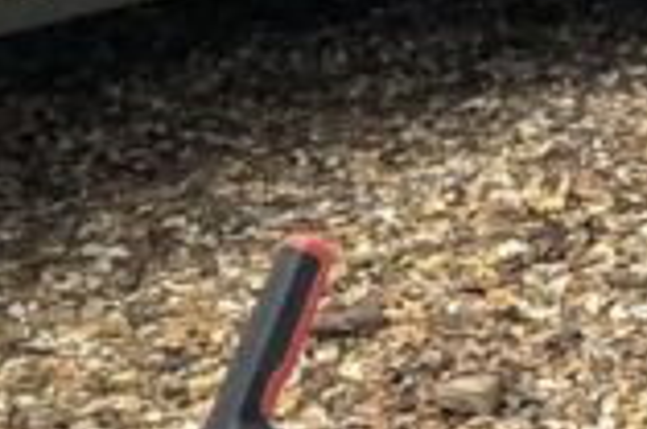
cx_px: 2460
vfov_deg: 5.9
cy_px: -544
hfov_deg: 7.2
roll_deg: -0.4
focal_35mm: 223
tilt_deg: -9.3
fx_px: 4000
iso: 20
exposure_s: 1/496
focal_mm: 3.99
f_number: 1.8
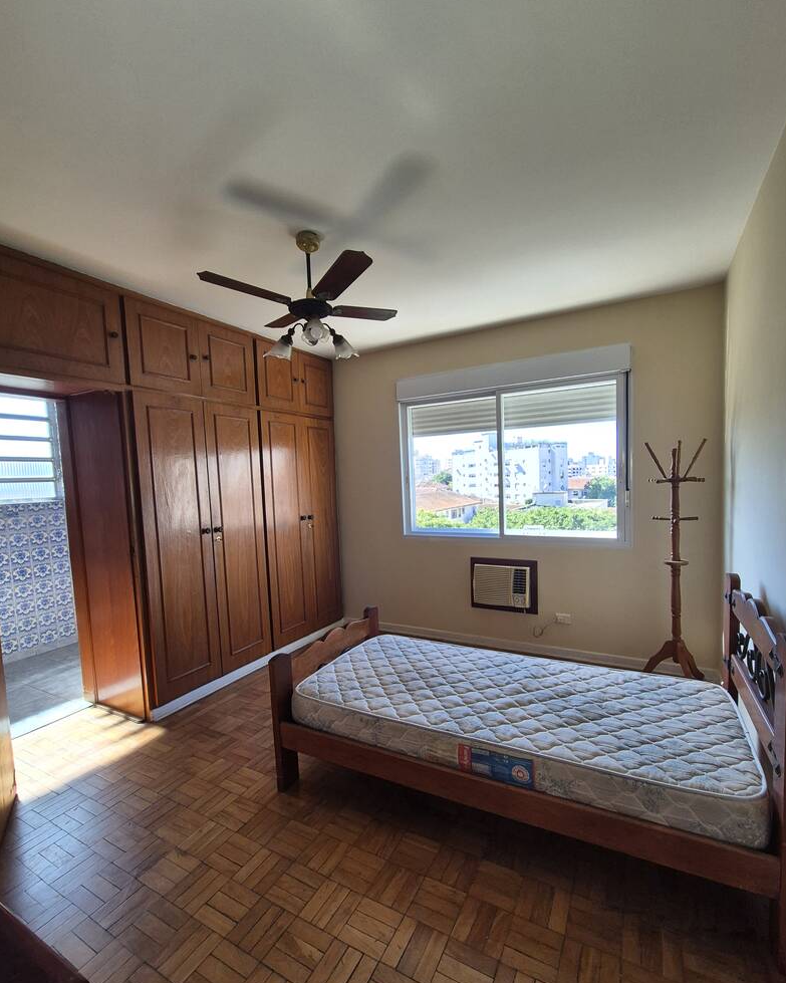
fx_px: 407
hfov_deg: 87.9
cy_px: 519
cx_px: 405
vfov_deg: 100.6
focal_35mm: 14
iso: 64
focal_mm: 2.2
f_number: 2.2
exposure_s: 1/120
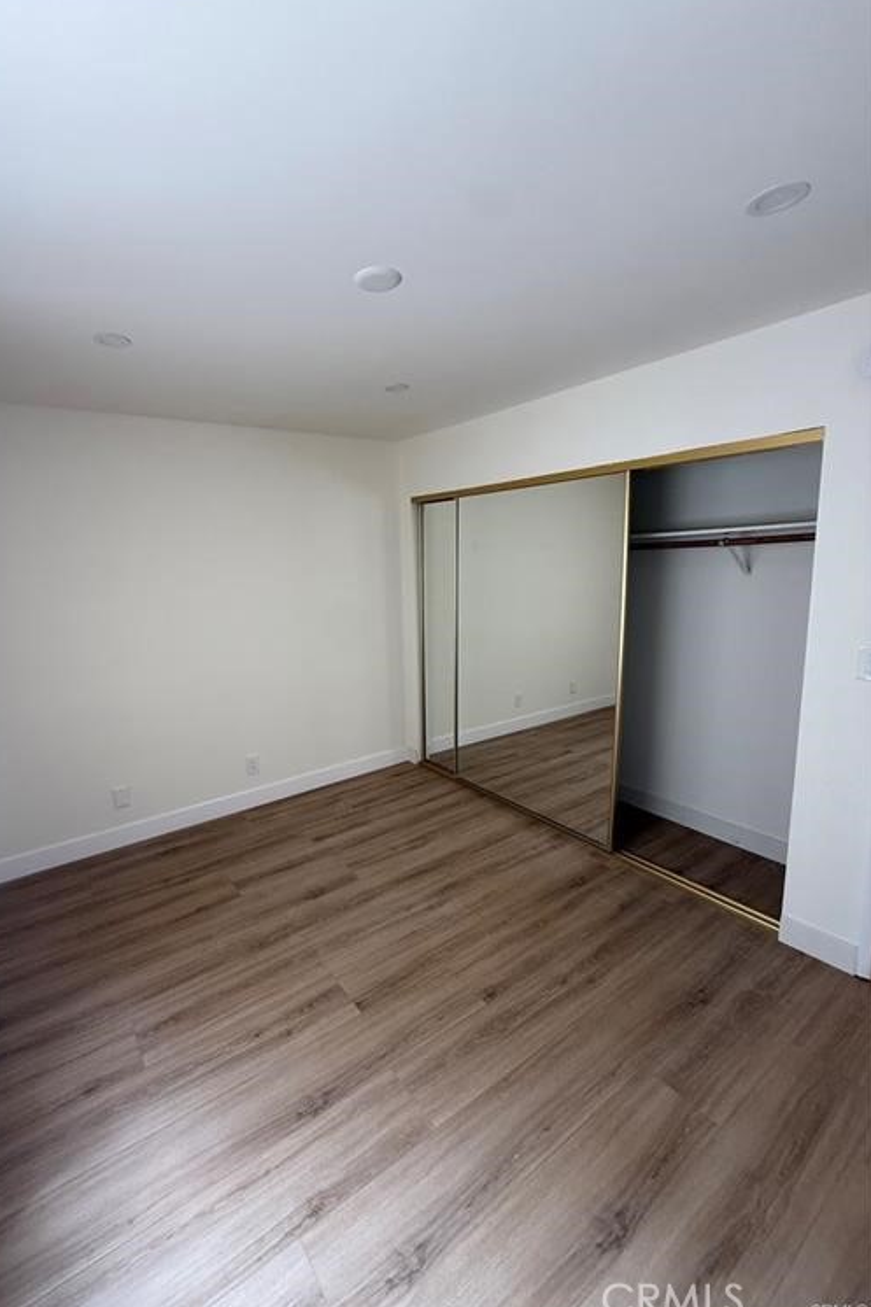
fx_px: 545
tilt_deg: -7.6
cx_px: 372
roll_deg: +1.5
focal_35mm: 15
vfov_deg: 100.4
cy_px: 652
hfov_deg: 76.8
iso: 160
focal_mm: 2.22
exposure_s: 1/99
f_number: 2.2
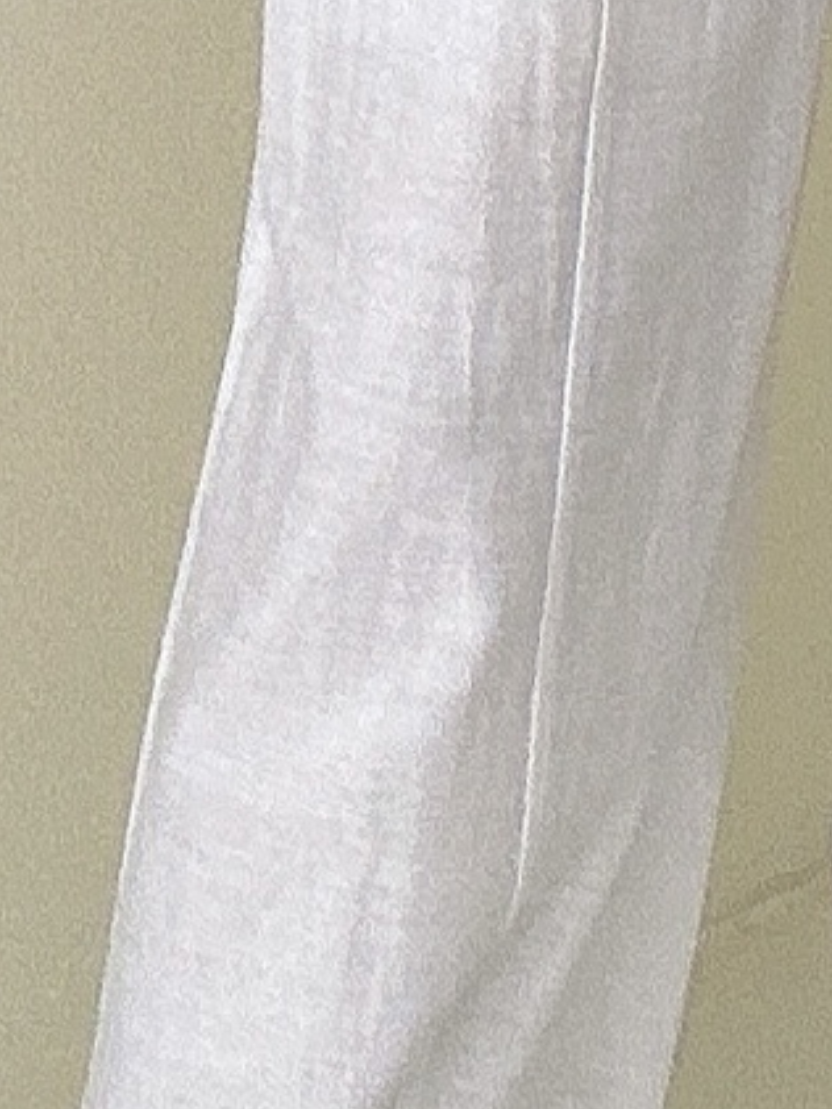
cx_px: 887
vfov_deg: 14.1
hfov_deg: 11.2
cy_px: -572
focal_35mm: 131
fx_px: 4196
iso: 100
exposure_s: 1/60
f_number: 1.9
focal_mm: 2.69
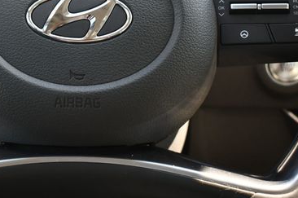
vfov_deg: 16.1
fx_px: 694
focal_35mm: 84
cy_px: 40
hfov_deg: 24.0
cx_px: 81
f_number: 4.5
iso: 560
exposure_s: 1/250
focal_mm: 32
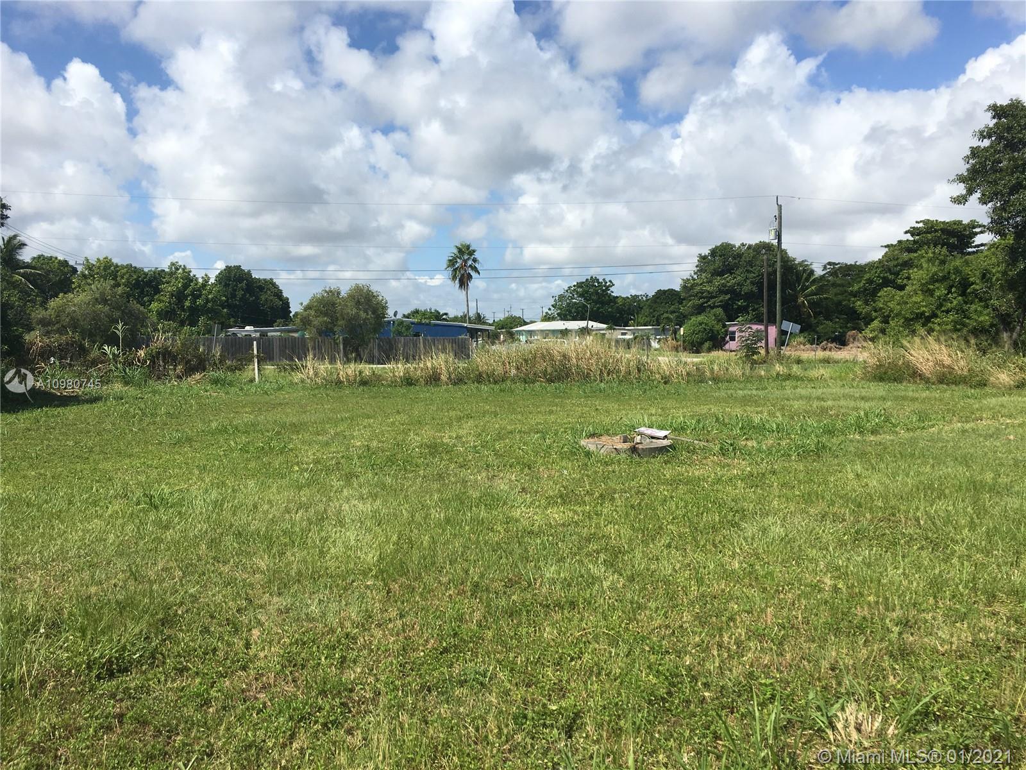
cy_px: 385
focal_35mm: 29
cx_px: 513
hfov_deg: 61.7
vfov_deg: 48.2
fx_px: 860
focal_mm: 4.15
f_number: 2.2
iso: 25
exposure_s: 1/2137
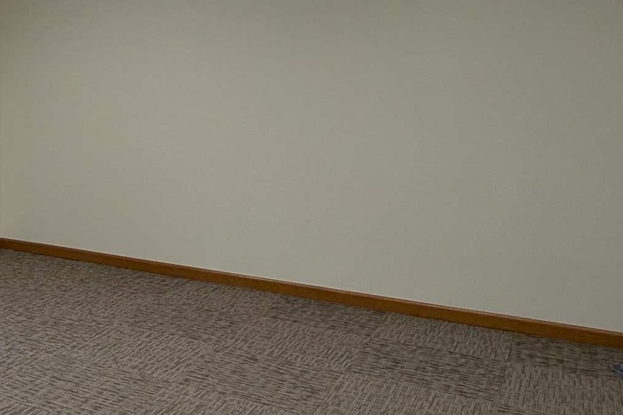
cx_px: -19
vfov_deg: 32.6
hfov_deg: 40.6
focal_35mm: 41
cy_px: 177
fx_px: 709
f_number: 2.2
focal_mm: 1.95
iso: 51
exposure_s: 1/125
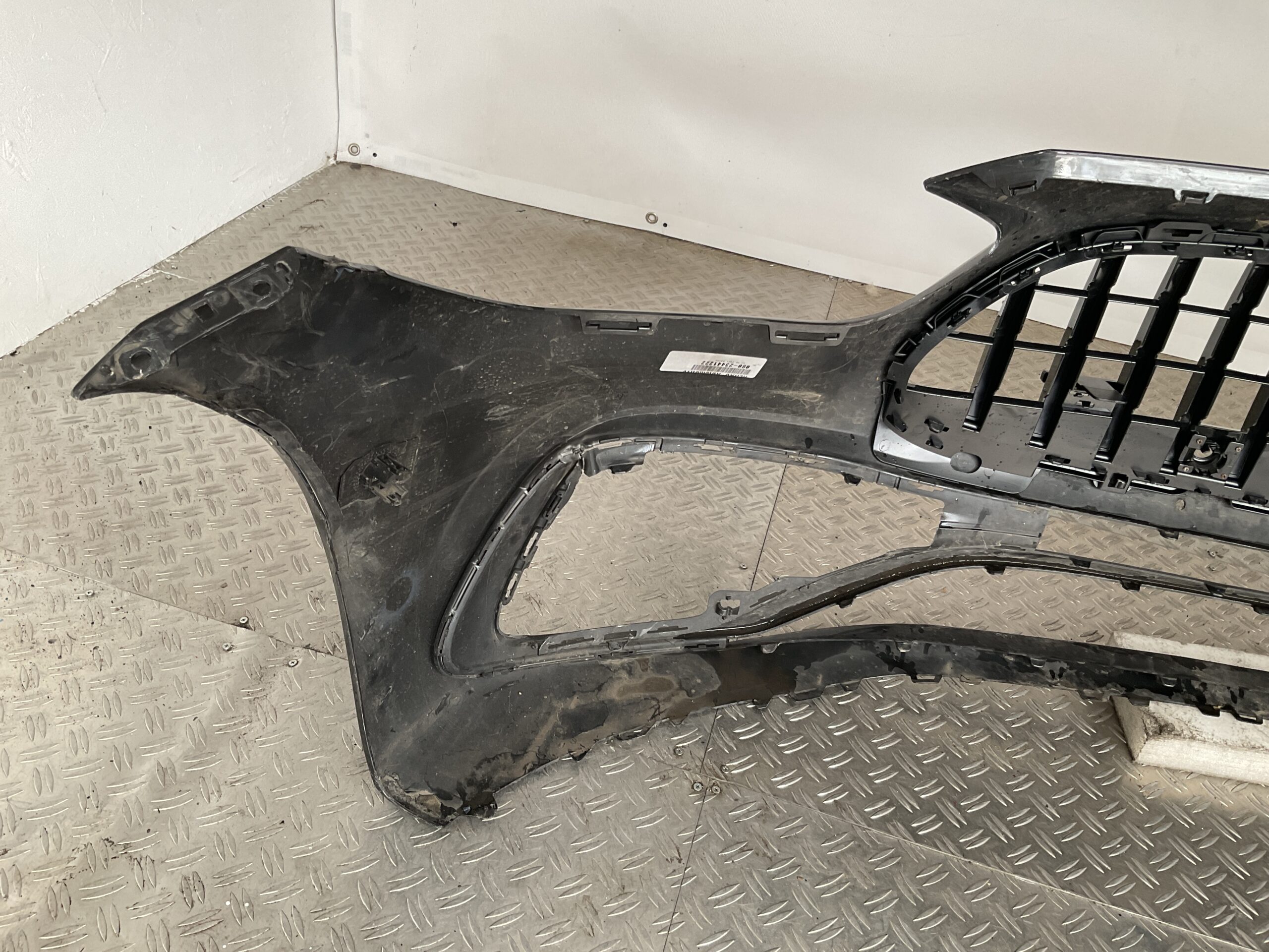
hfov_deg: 61.7
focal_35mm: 29
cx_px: 634
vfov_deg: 48.2
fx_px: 1063
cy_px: 476
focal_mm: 3
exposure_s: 1/60
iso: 40
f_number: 1.8
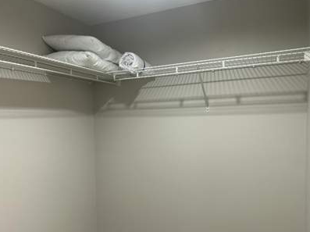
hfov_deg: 61.5
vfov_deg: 48.0
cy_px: 135
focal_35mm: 29
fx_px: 259
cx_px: 134
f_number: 1.78
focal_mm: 6.86
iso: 200
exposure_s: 1/60
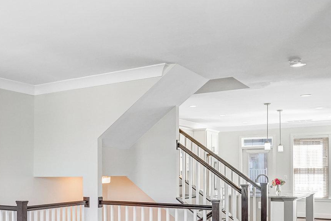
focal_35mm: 45
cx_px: 50
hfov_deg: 41.1
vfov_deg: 29.3
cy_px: 172
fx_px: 414
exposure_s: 1/8
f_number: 8
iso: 1250
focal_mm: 19
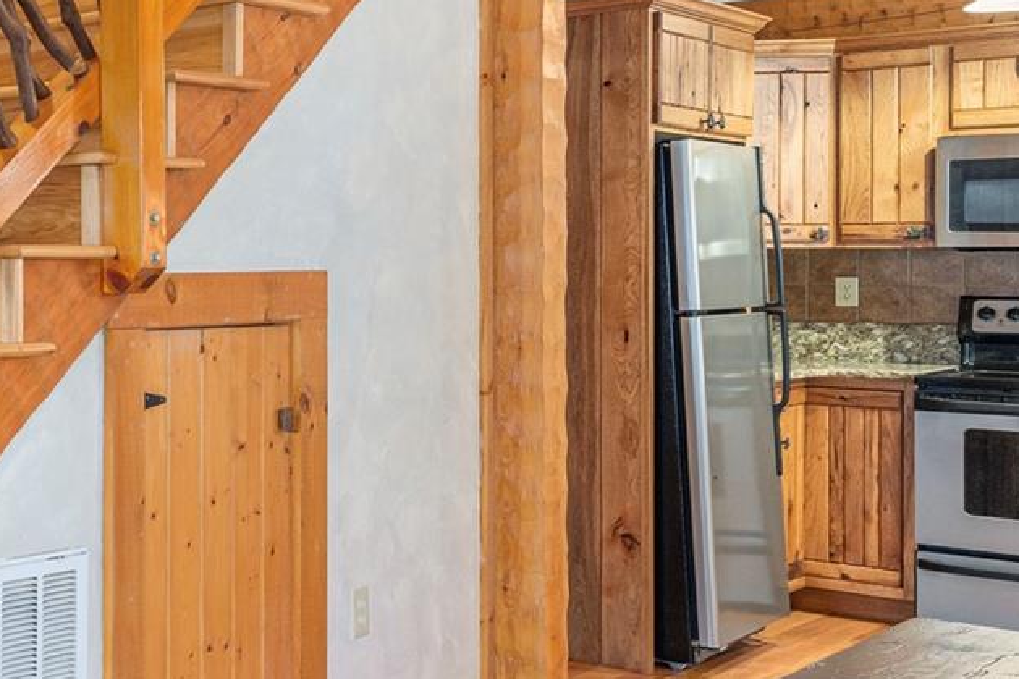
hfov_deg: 26.7
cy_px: 237
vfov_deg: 25.9
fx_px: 1472
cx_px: -527
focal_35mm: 52
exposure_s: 1/50
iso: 320
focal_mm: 16
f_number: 8
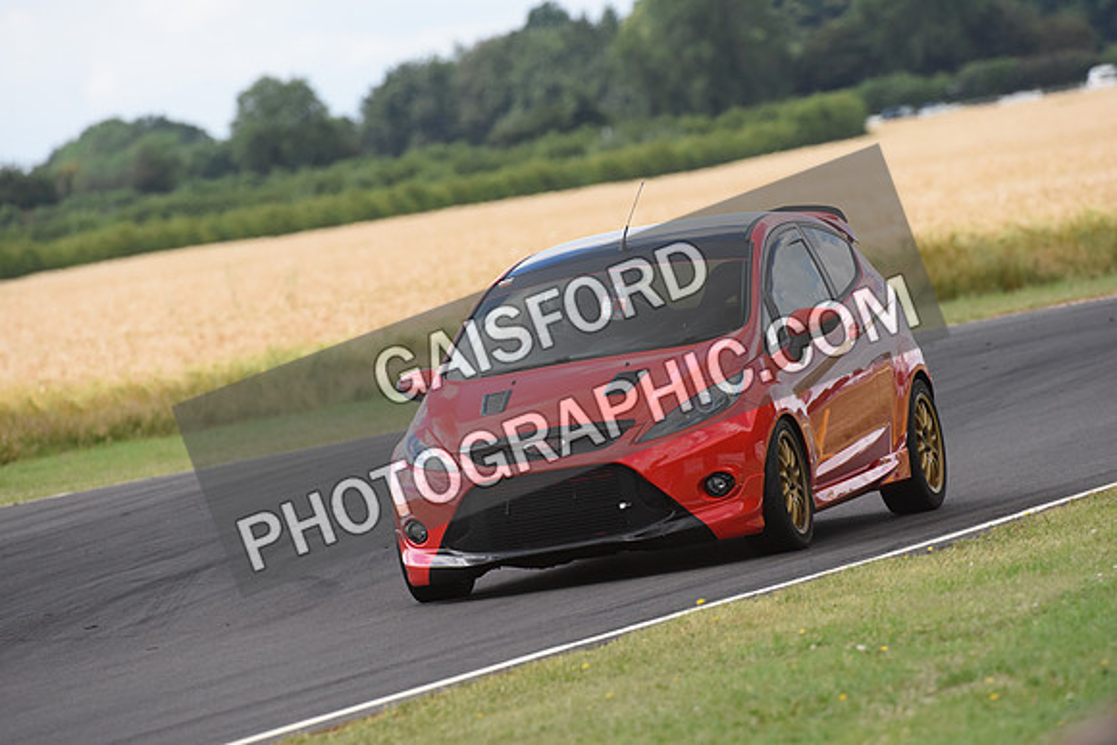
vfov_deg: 3.4
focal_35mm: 400
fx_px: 12413
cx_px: 558
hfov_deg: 5.2
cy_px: 372
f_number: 7.1
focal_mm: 400
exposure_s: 1/1000
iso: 2200
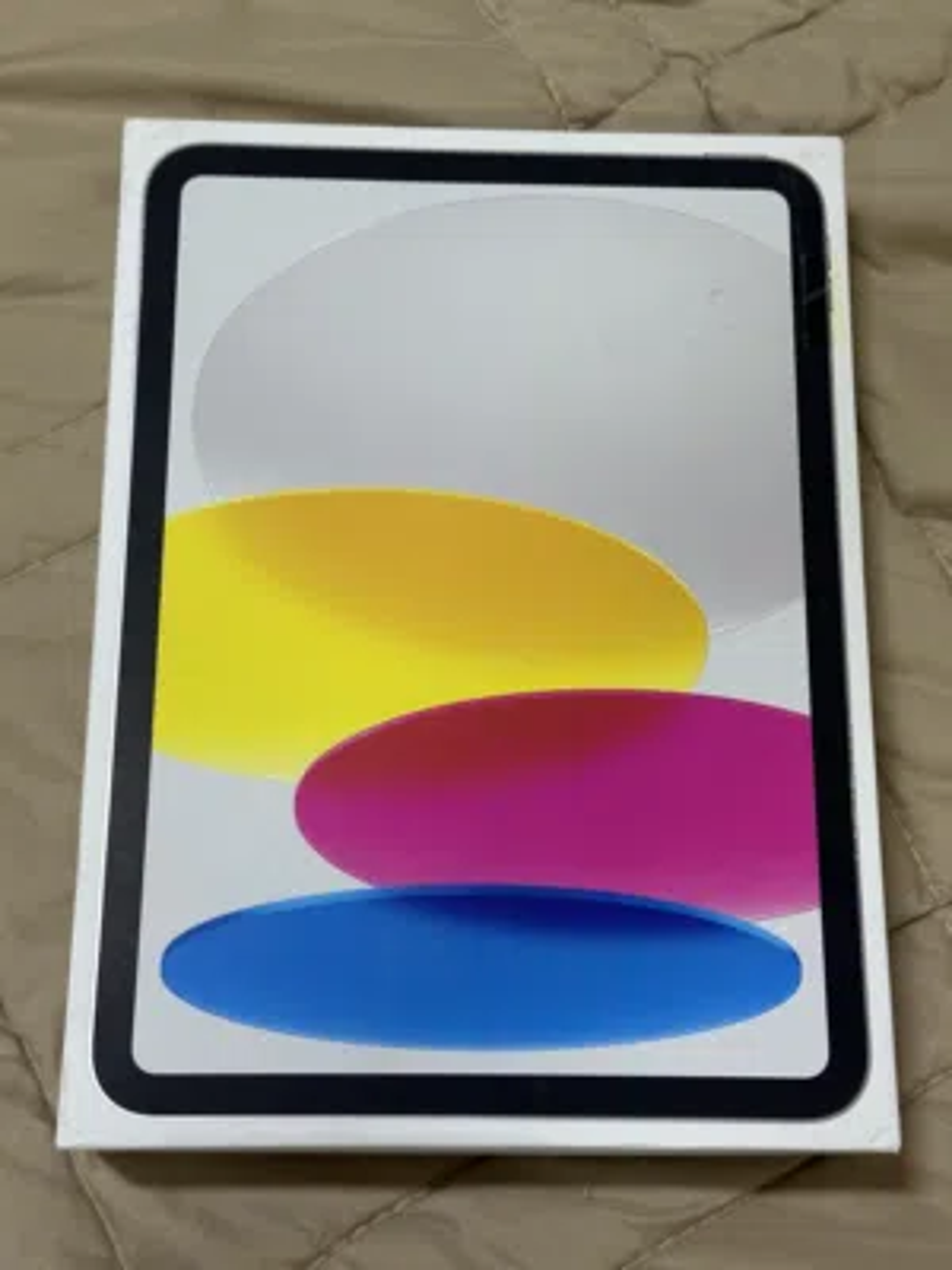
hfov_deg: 30.3
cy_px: 635
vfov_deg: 39.7
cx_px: 476
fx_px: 1760
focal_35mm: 48
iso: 80
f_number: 1.78
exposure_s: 1/50
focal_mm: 6.86
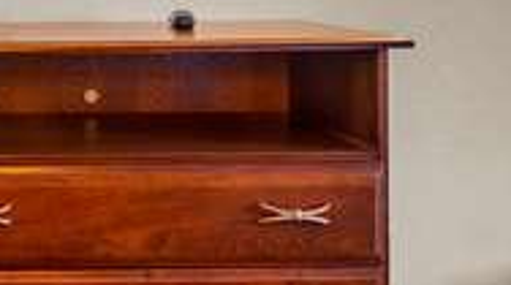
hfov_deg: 23.7
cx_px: -26
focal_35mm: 85
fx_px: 1152
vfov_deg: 14.1
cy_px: 57
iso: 320
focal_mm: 14.9
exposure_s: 4
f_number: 8
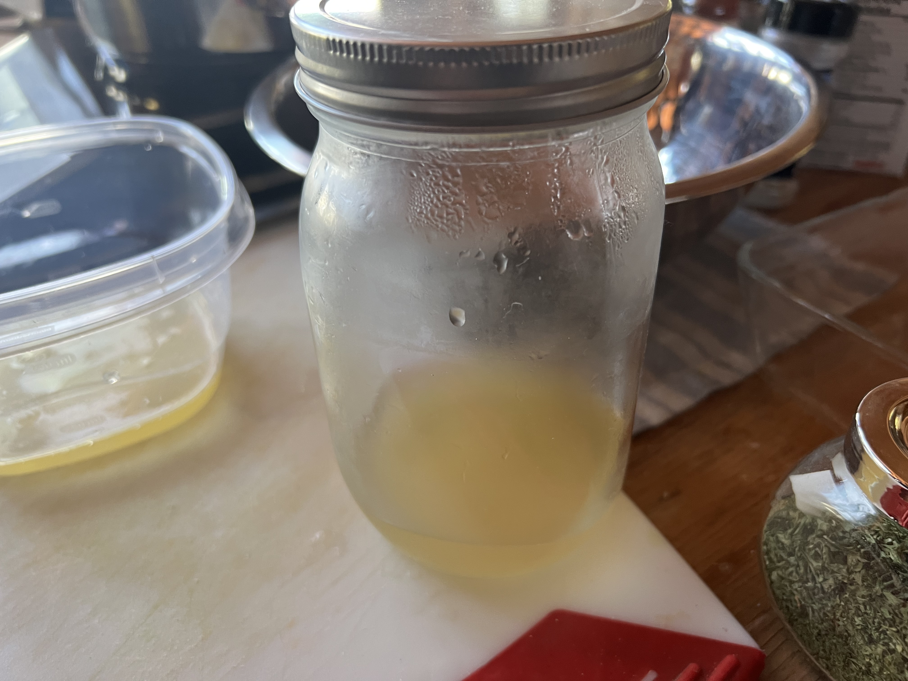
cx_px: 454
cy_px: 340
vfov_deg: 53.1
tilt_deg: -39.2
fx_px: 682
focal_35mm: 26
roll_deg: +2.3
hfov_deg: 67.3
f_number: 1.5
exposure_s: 1/60
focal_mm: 5.7
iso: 160
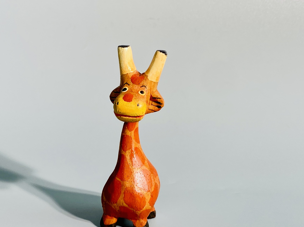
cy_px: 128
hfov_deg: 58.1
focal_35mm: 31
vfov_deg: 45.3
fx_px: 272
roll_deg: +0.5
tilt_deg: -18.1
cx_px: 127
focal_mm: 4.25
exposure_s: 1/412
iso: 32
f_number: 1.8
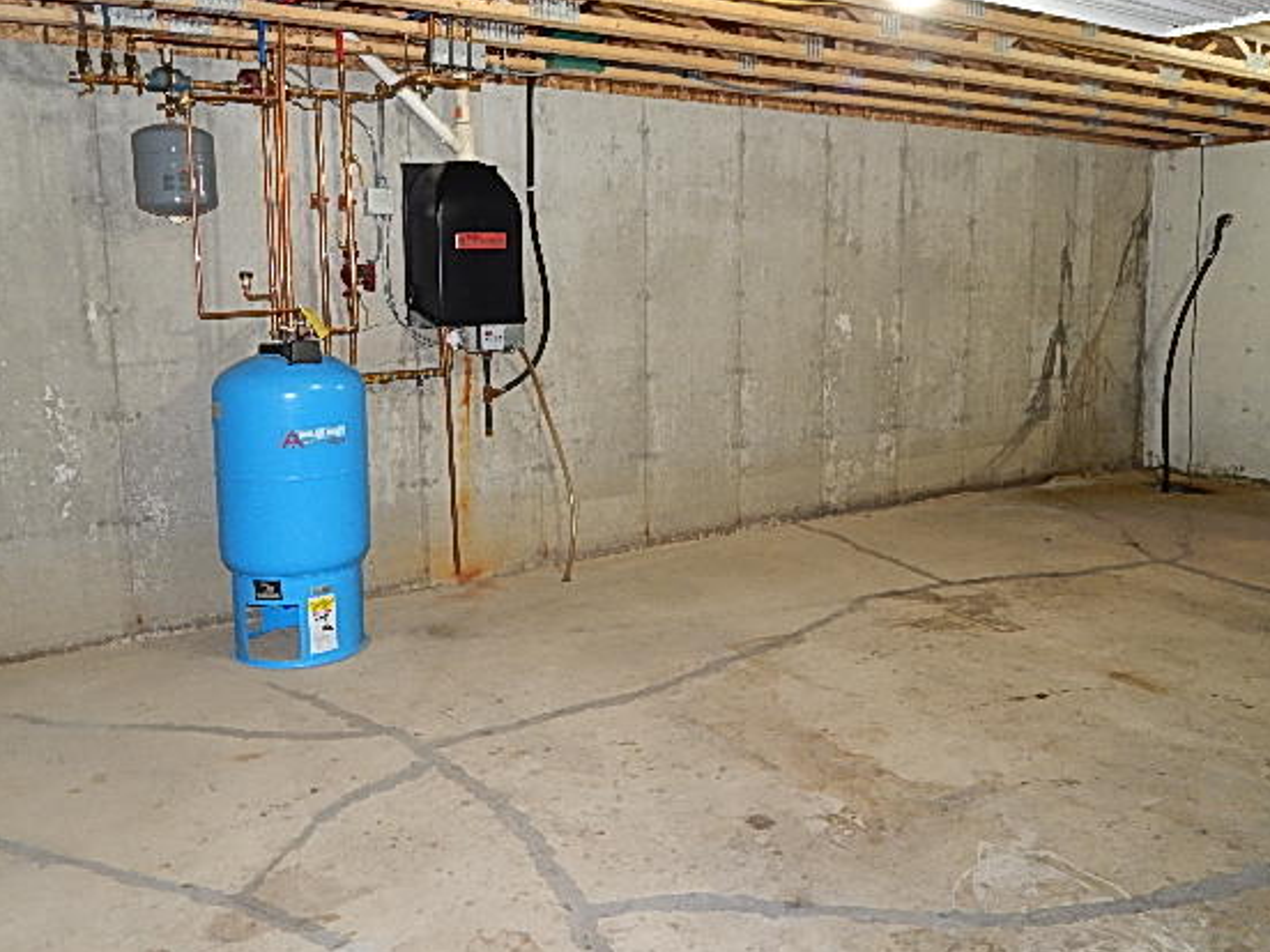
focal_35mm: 29
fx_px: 1064
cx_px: 617
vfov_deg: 48.1
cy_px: 412
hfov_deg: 61.6
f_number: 3.1
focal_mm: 4.5
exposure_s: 1/30
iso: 250
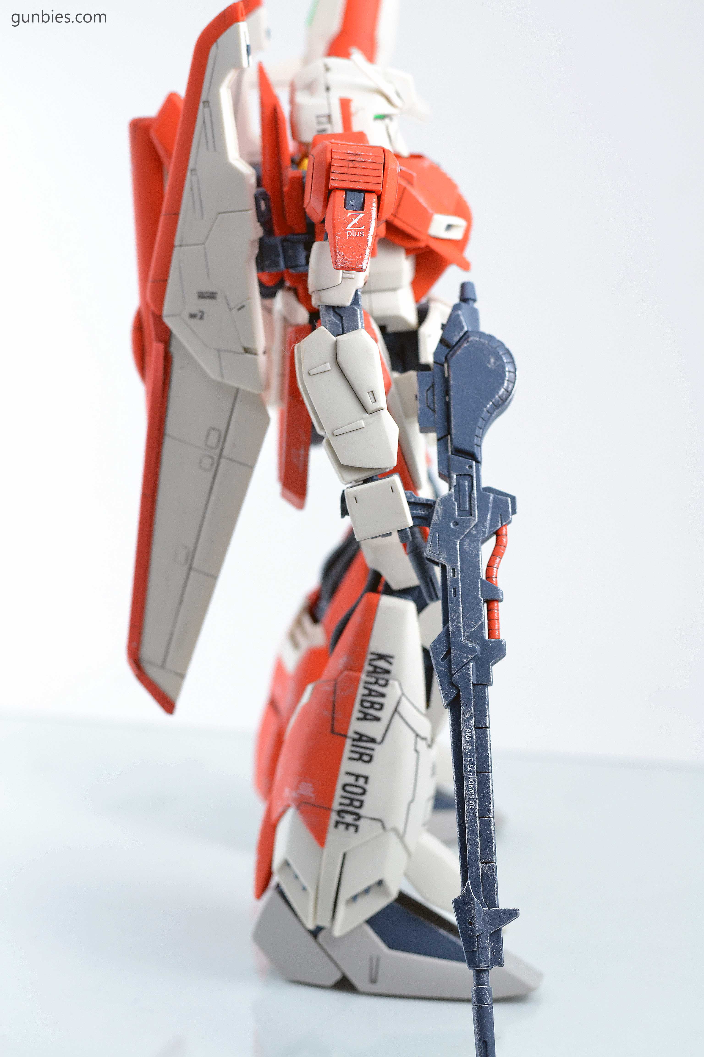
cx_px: 352
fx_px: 2200
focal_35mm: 75
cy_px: 528
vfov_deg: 27.0
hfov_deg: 18.2
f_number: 4.5
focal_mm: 50
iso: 400
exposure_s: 1/60
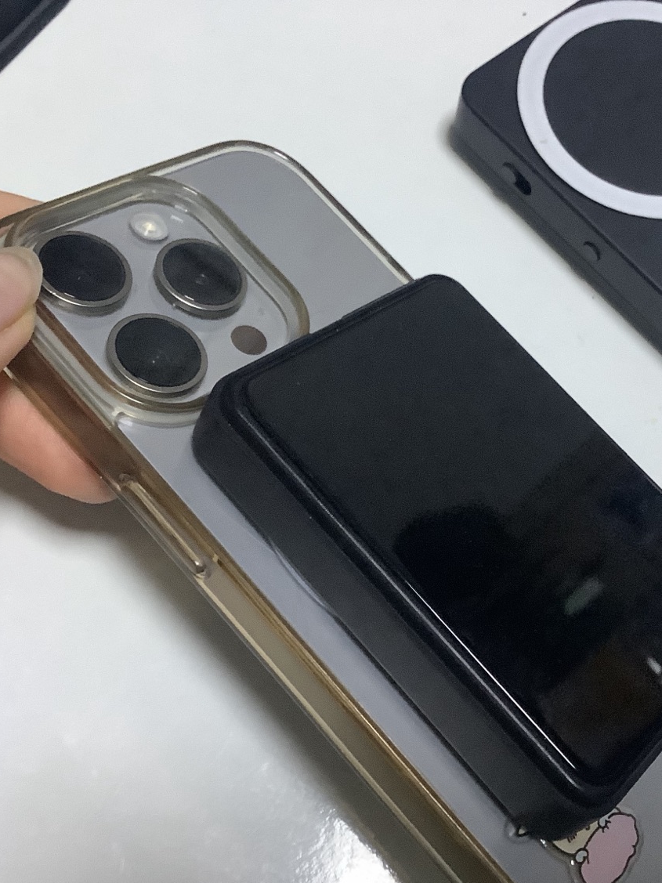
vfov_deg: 42.9
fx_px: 1122
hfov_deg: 32.8
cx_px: 372
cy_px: 469
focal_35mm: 44
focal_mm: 3.3
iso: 400
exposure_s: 1/60
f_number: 2.4
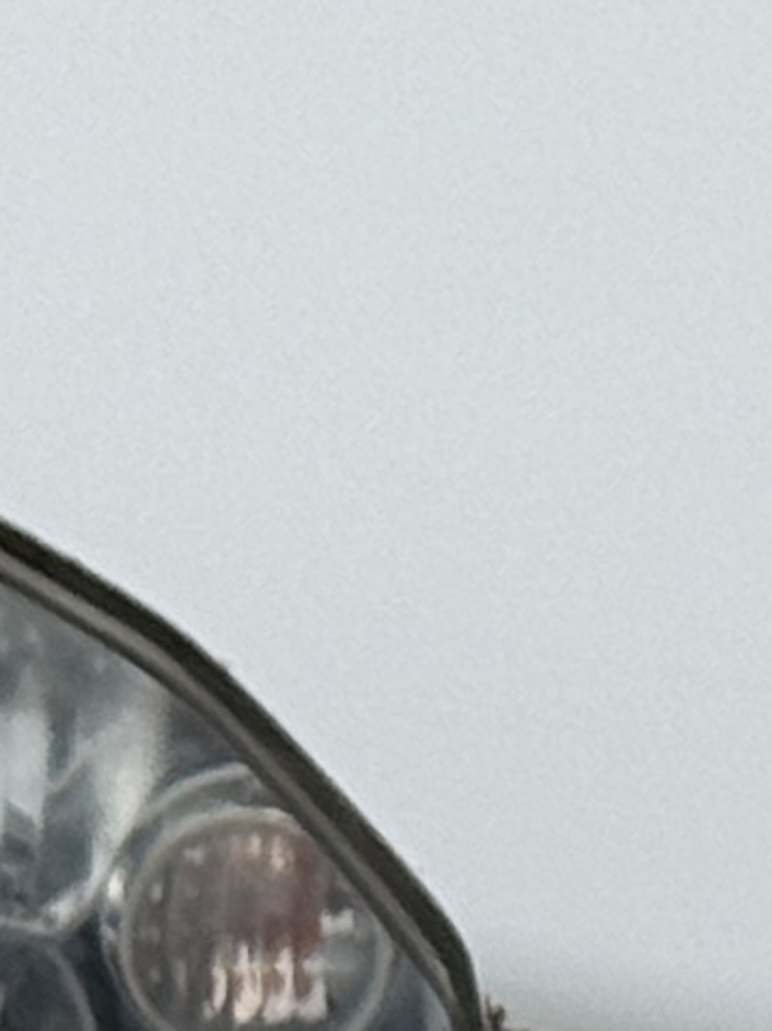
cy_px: 198
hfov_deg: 3.6
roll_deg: -0.6
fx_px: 12054
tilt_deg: -11.6
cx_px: 2092
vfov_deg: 4.9
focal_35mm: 405
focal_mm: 6.76
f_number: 1.78
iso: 64
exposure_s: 1/11364
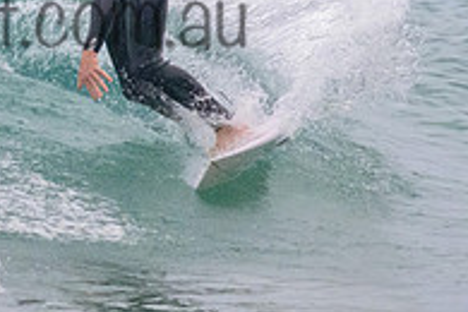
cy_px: -147
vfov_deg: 0.4
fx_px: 40271
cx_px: -37
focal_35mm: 3098
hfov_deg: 0.7
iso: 3600
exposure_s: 1/1250
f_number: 11
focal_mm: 800
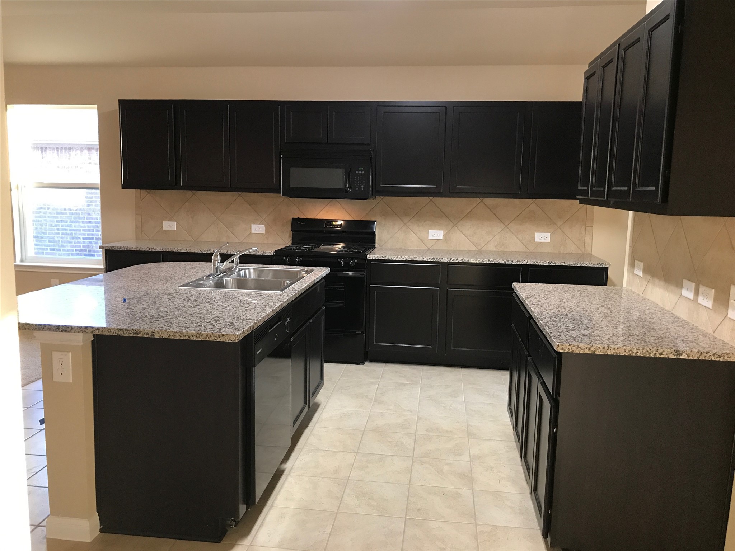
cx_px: 368
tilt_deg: -8.5
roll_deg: -0.4
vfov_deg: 49.7
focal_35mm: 28
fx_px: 595
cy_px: 276
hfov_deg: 63.4
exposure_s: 1/15
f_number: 1.8
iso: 64
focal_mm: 3.99
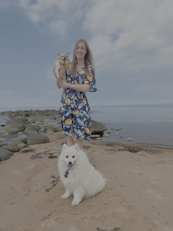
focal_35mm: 24
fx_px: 160
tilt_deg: -3.7
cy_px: 116
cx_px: 86
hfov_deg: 56.8
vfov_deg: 71.6
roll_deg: +0.7
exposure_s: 1/7353
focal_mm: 6.76
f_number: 1.78
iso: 80
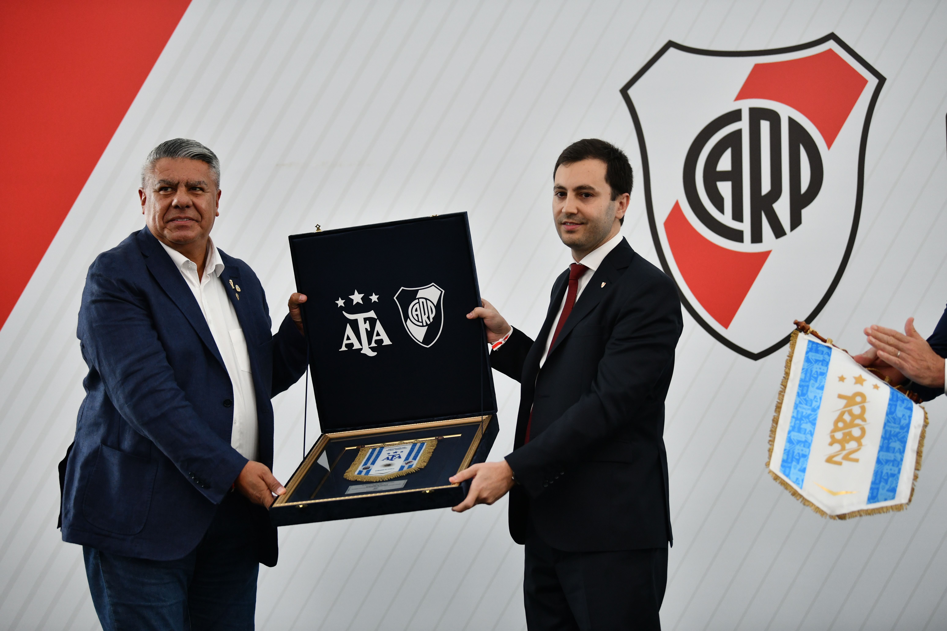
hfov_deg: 28.8
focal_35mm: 70
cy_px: 316
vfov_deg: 19.5
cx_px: 474
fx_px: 1841
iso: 1250
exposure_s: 1/640
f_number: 2.8
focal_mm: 70
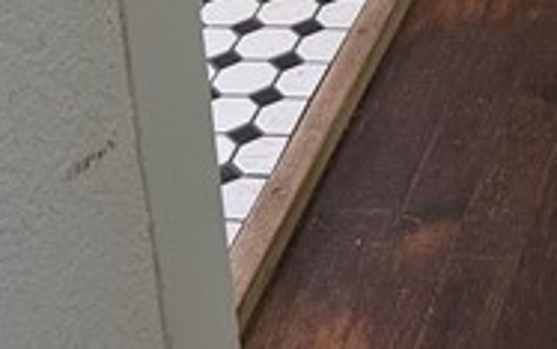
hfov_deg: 13.6
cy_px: -528
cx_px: 962
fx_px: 2111
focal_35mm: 139
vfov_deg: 8.5
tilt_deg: -17.1
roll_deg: -1.3
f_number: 1.78
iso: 125
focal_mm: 6.76
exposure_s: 1/121
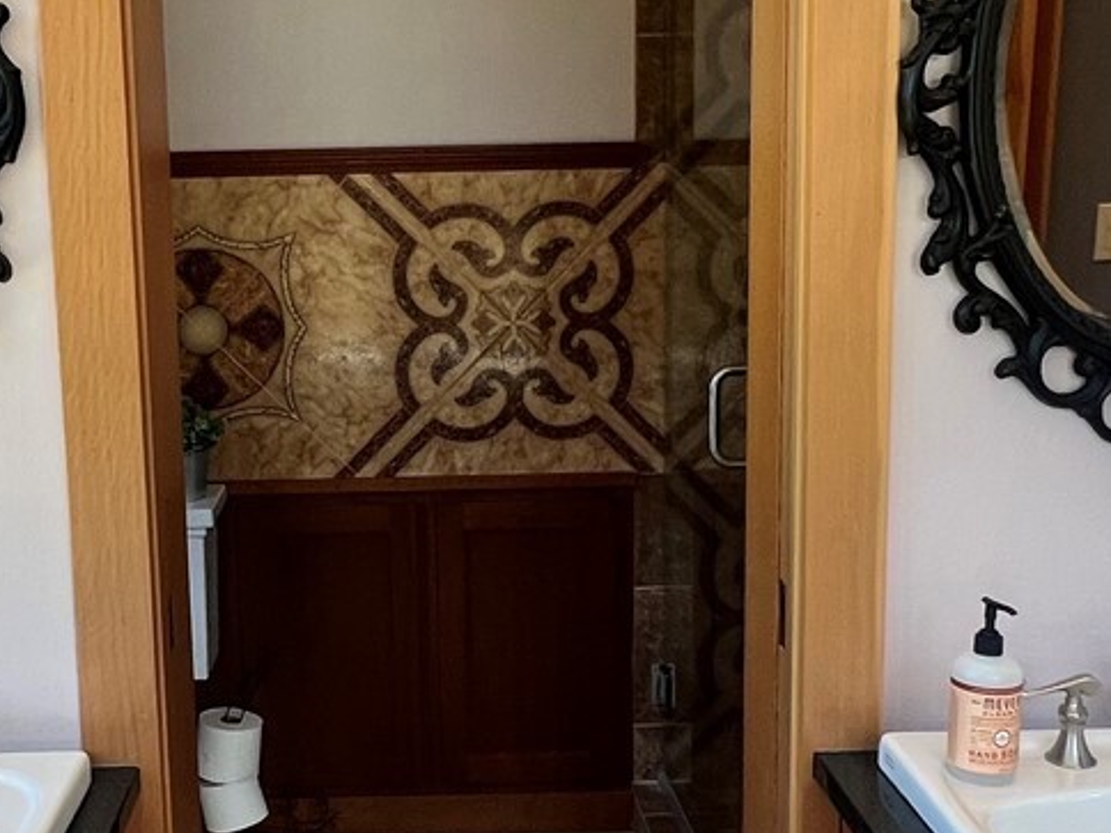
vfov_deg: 33.6
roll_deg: +1.0
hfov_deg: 43.5
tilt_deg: -9.8
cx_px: 425
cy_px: 383
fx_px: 1380
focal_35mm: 43
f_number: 1.8
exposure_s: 1/120
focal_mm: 1.57
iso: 100
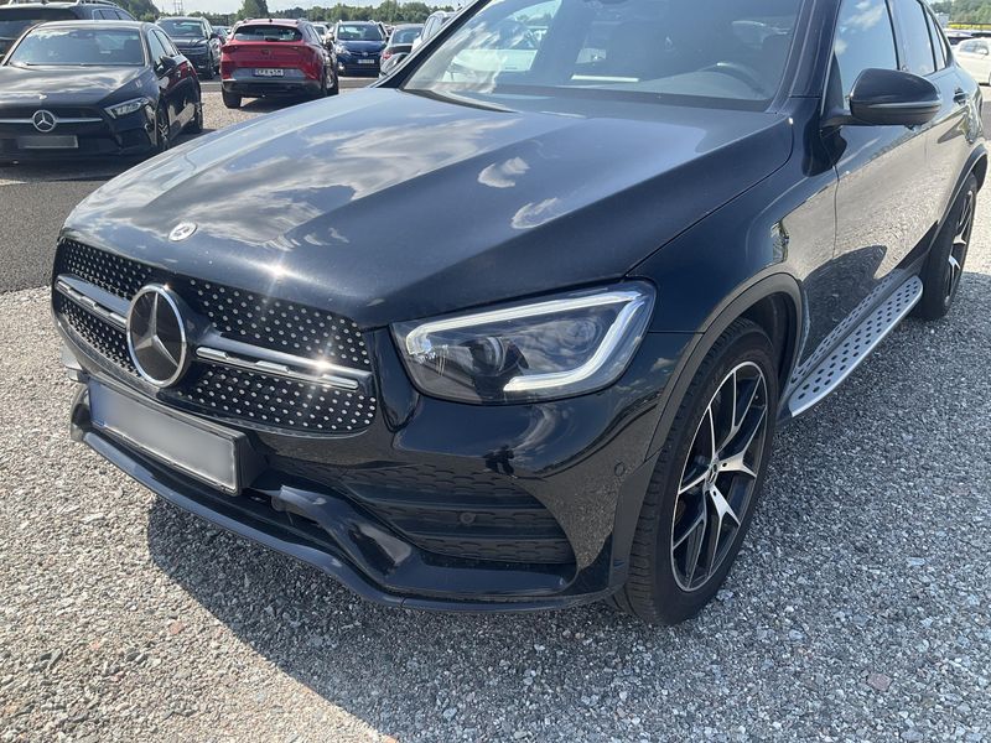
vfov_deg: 48.2
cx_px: 496
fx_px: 830
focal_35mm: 29
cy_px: 372
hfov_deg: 61.7
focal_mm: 3
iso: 25
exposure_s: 1/749
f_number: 1.8
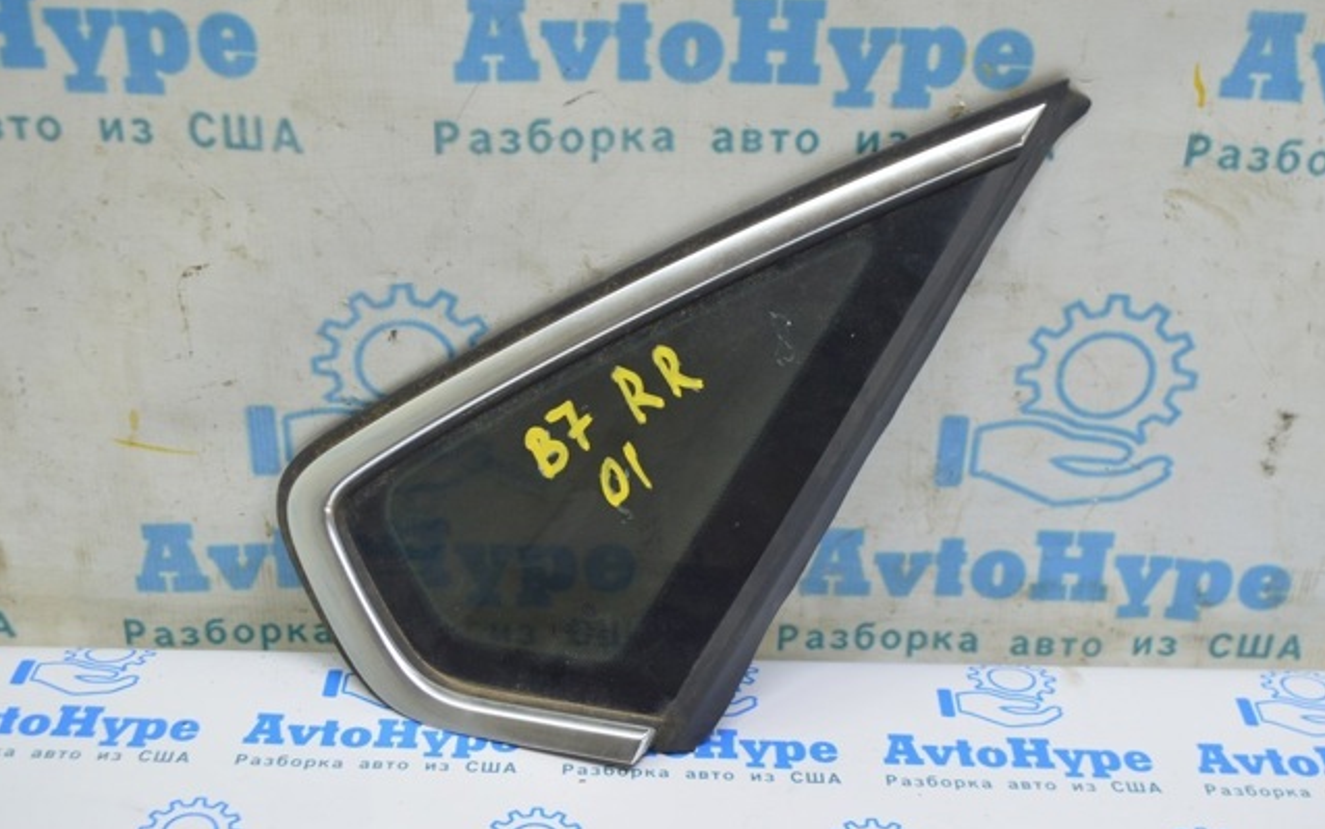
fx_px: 1716
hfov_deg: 42.2
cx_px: 662
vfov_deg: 27.1
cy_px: 394
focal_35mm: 48
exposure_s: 1/20
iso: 400
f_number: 5.6
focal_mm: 31
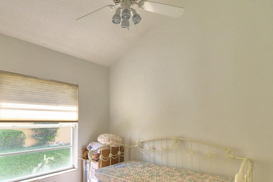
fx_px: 174
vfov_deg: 54.7
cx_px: 122
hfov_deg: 75.9
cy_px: 109
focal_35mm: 23
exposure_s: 1/250
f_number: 4.5
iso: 200
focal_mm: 10
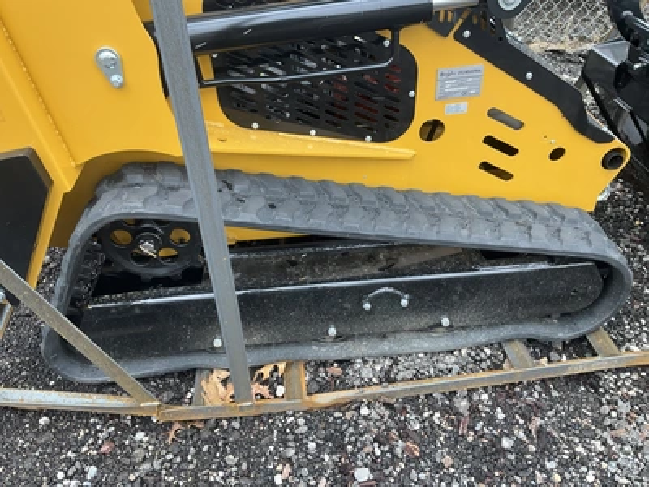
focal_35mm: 29
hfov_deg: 61.7
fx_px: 544
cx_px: 324
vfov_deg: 48.2
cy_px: 244
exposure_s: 1/122
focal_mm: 3
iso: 32
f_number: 1.8
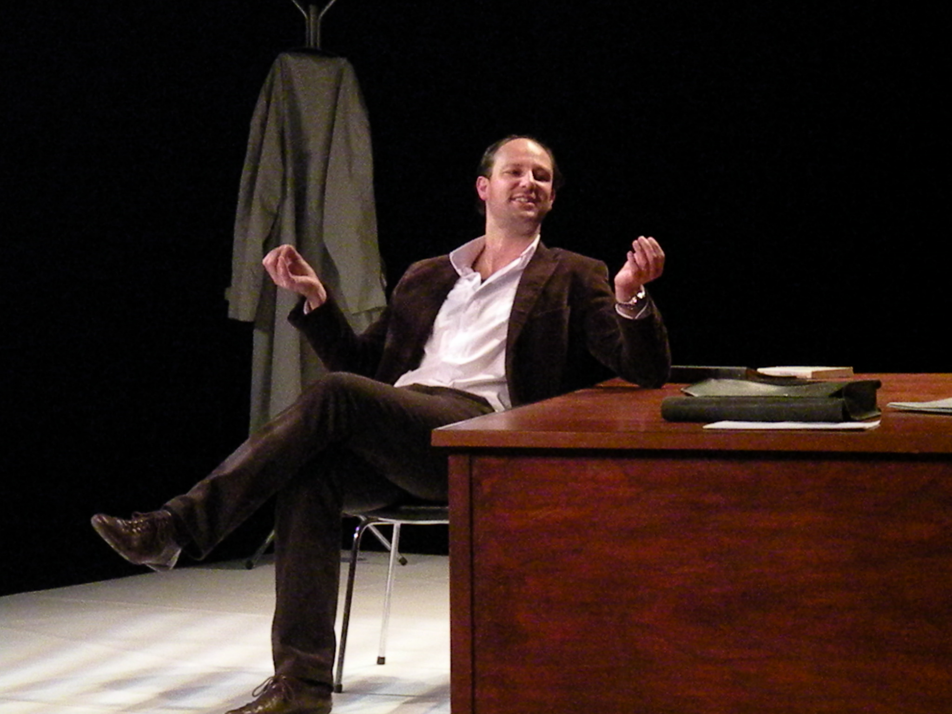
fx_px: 3025
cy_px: 357
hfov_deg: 17.9
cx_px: 476
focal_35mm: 110
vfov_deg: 13.5
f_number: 5.6
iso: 3200
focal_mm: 19.4
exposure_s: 1/172
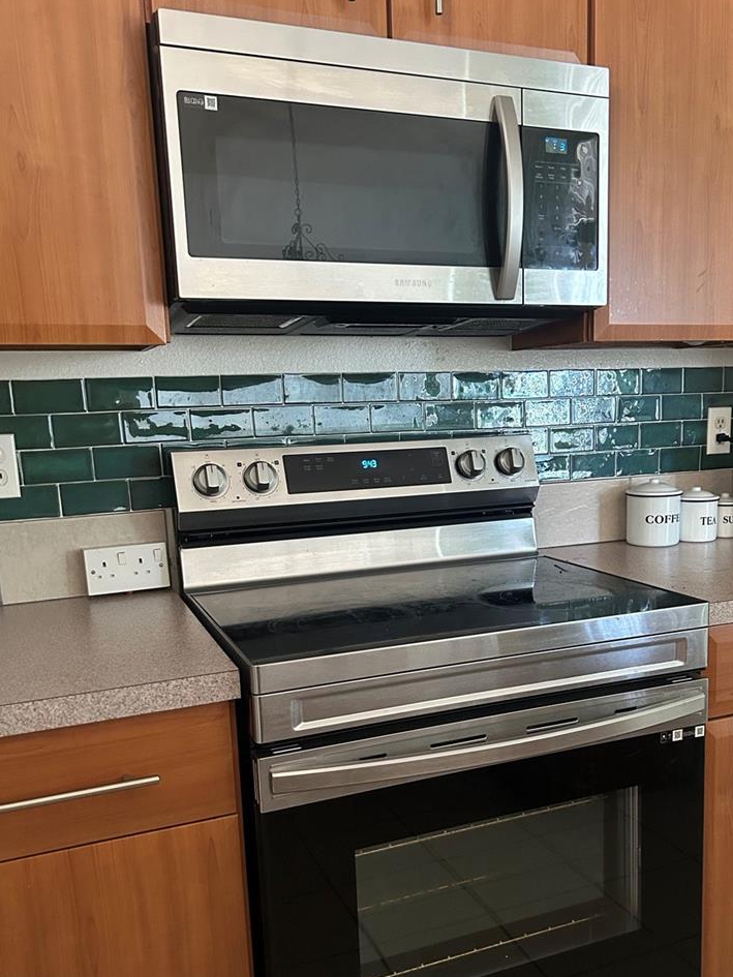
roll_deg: +1.0
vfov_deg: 55.1
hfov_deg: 42.6
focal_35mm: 33
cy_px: 567
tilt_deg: -11.0
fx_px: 931
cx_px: 458
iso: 500
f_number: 1.5
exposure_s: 1/46
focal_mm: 5.7
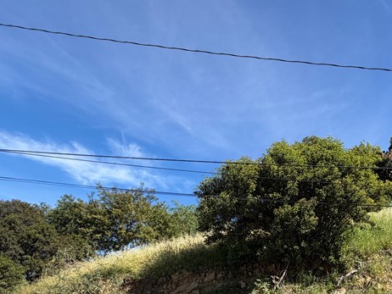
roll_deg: -1.2
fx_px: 351
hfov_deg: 55.5
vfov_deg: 41.5
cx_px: 295
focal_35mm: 31
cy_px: 269
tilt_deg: +10.1
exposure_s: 1/770
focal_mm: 2.22
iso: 32
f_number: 2.2
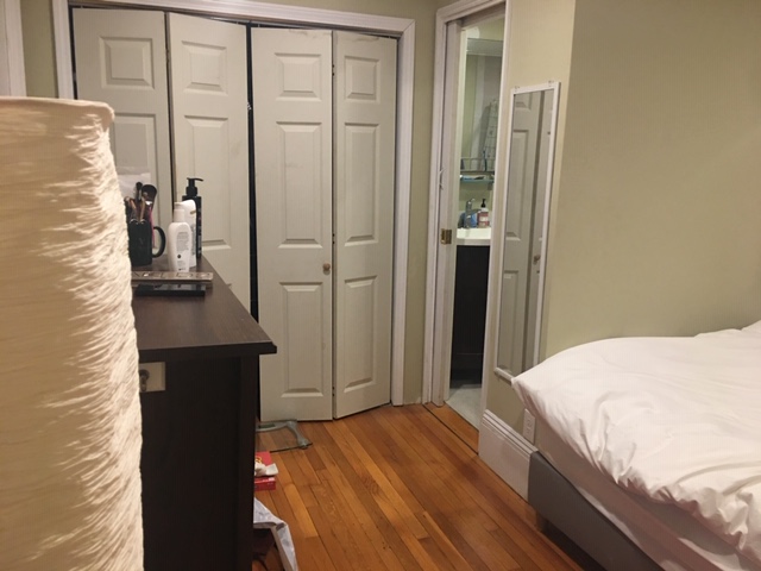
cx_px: 380
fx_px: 638
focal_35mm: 29
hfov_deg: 61.7
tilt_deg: -11.4
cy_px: 286
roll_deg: -1.7
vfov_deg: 48.2
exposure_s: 1/10
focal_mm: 4.15
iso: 80
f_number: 2.2
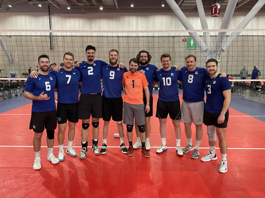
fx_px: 199
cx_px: 132
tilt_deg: -7.8
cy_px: 99
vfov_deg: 53.1
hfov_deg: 67.3
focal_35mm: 26
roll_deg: -0.3
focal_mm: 4.2
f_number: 1.6
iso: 320
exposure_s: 1/60
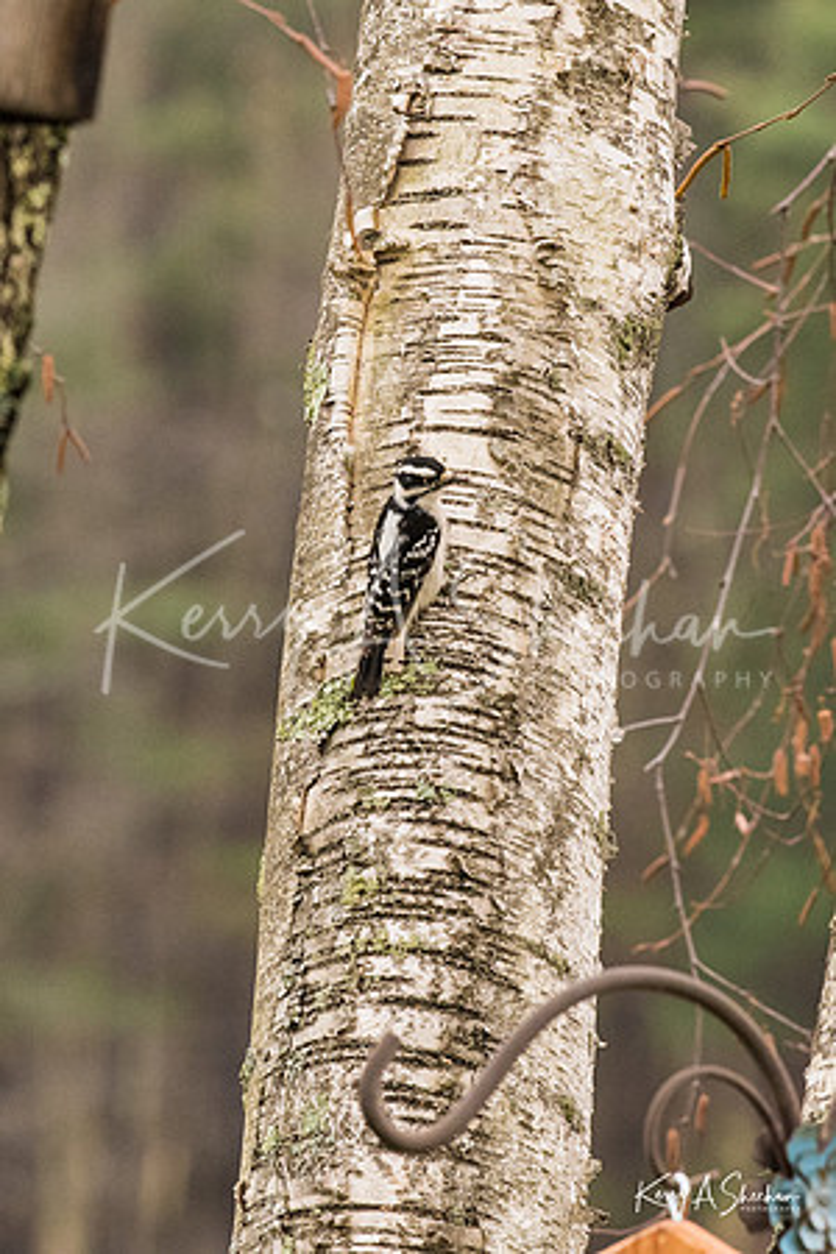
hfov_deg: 2.6
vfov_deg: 3.8
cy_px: 506
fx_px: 18725
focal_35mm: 538
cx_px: 379
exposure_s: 1/1000
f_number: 6.3
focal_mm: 200
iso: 2000
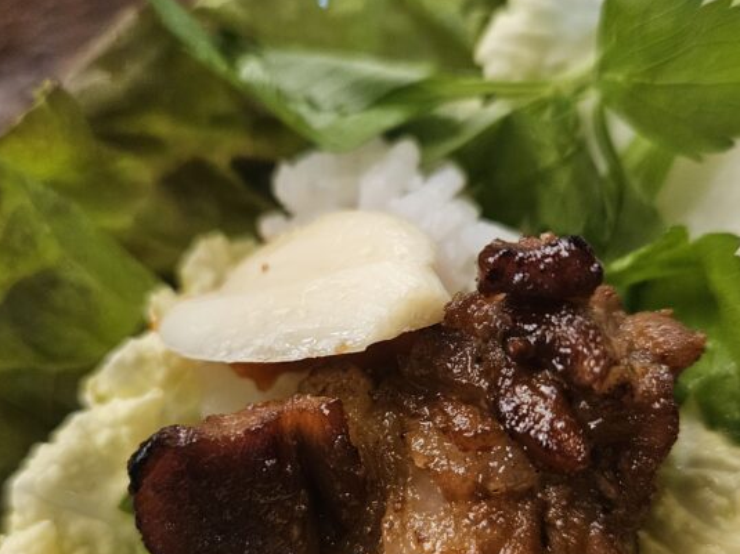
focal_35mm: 44
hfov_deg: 42.9
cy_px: 412
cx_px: 386
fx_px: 940
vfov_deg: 32.3
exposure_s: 1/120
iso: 400
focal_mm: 5.4
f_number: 1.8
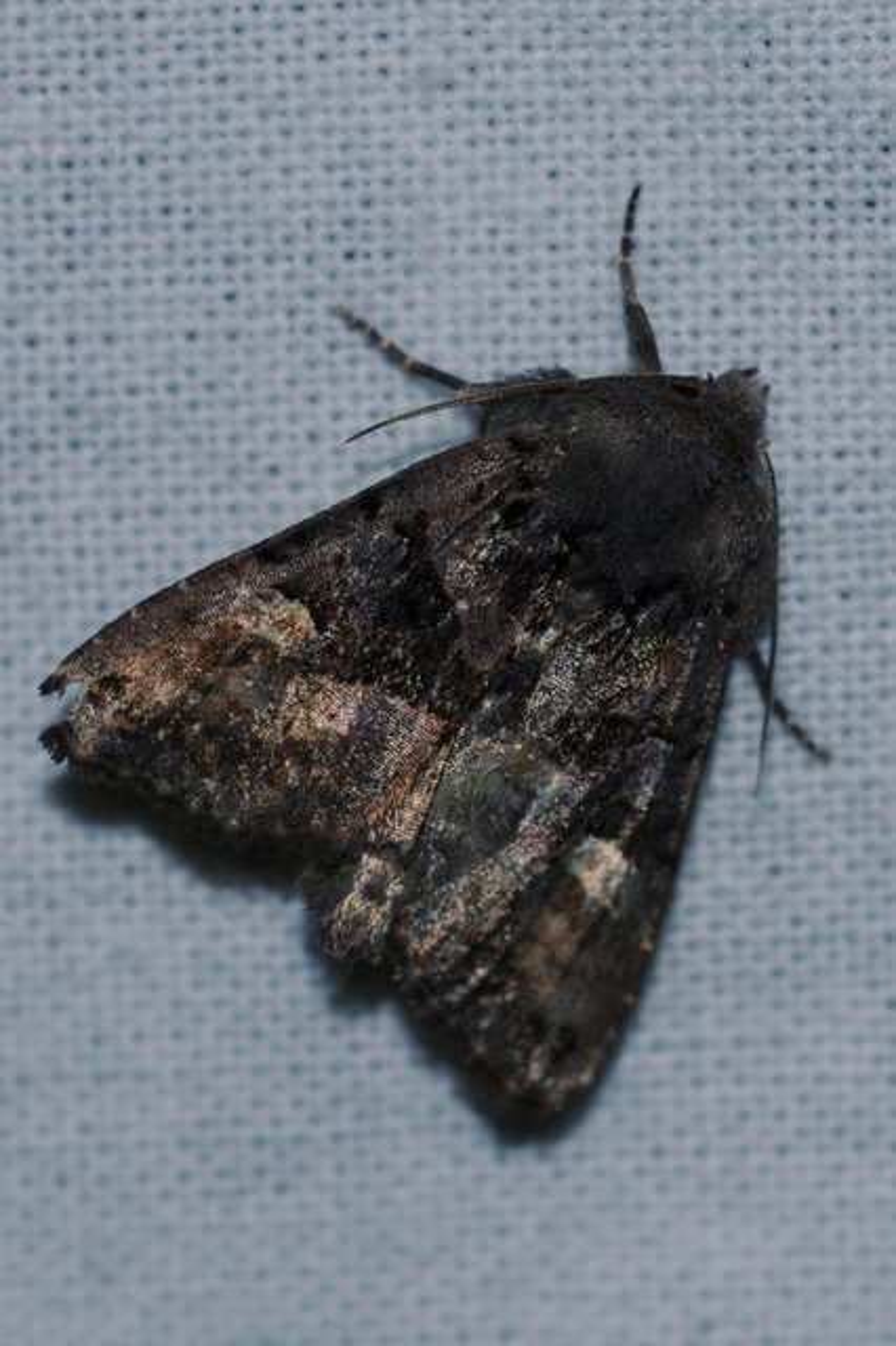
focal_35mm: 158
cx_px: 448
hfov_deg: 8.7
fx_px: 5886
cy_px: 673
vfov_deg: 13.0
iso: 400
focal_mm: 105
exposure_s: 1/30
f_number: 10
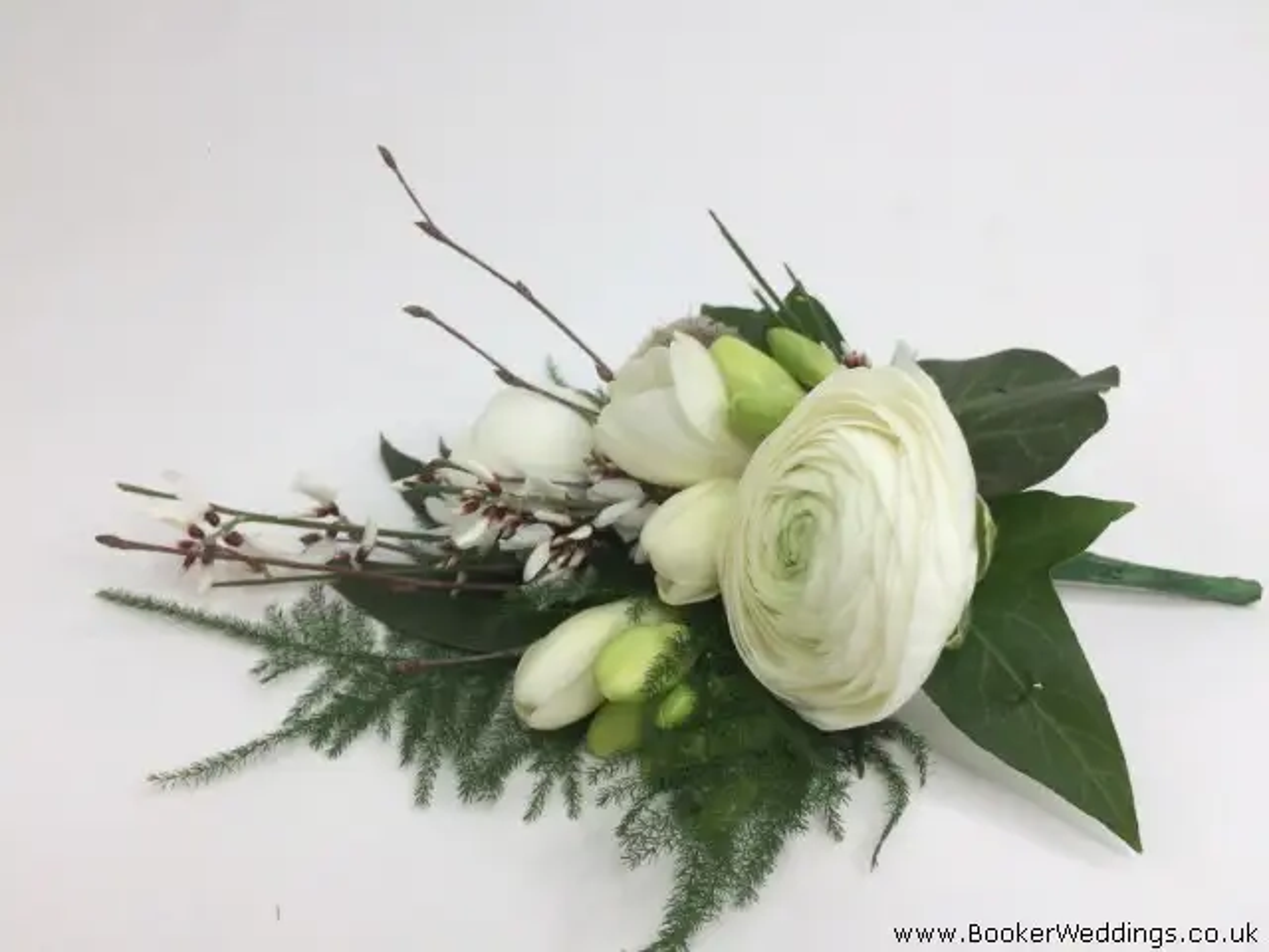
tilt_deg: -37.5
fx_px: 1063
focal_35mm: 29
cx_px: 634
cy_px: 476
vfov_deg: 48.2
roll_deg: -0.5
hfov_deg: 61.7
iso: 32
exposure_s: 1/370
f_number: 2.2
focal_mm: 4.15
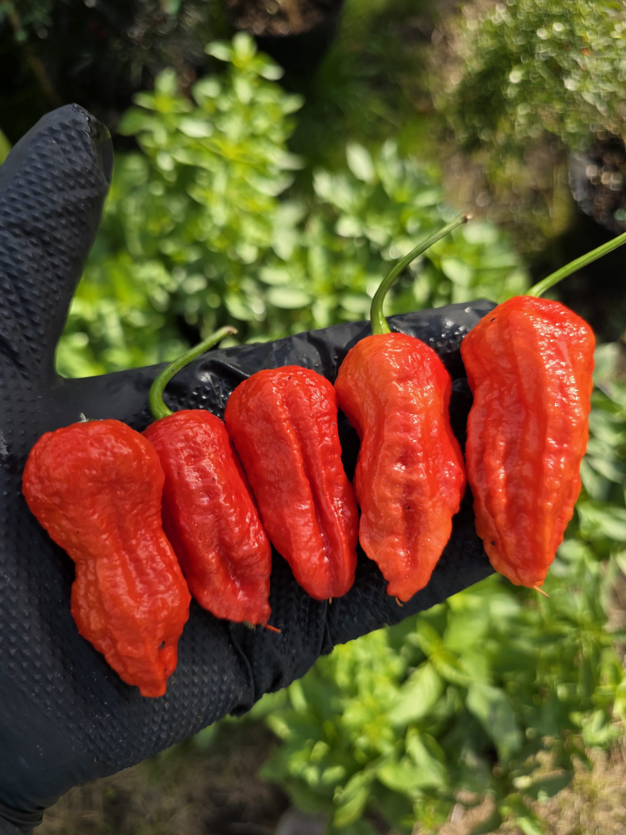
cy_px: 418
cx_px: 313
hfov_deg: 58.9
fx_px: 555
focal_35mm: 23
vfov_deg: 73.9
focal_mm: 6.3
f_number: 1.7
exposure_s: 1/343
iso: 12
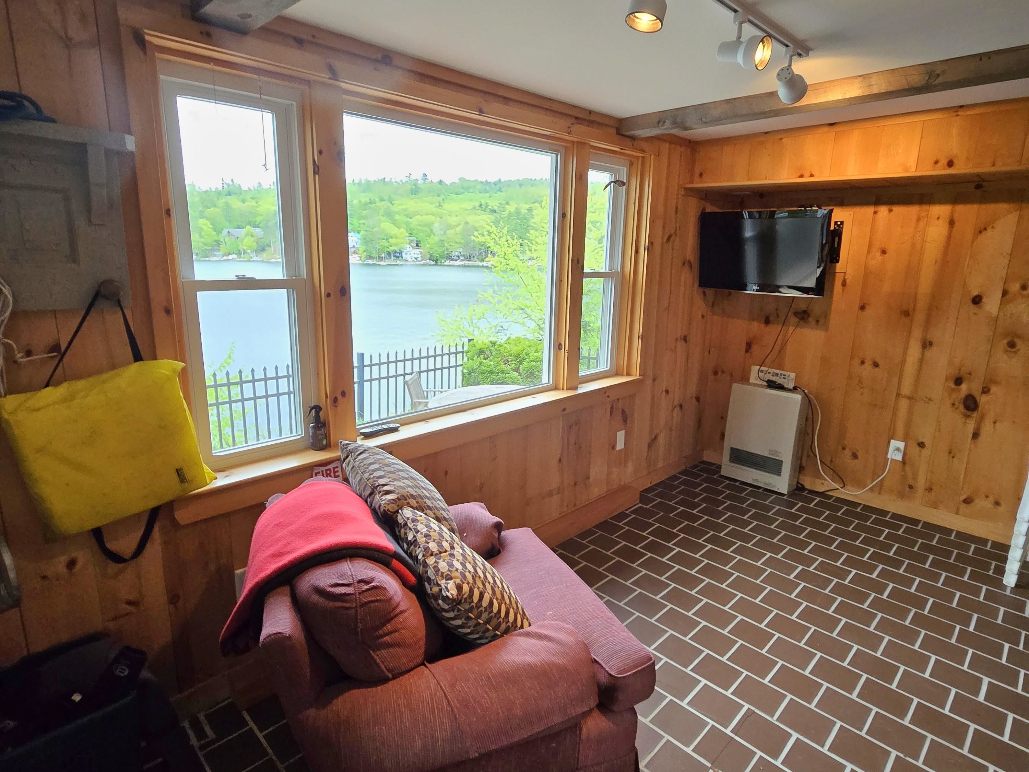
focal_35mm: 13
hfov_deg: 106.2
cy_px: 386
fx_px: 386
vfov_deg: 89.9
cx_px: 514
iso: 250
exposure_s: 1/60
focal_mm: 2.2
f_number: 2.2
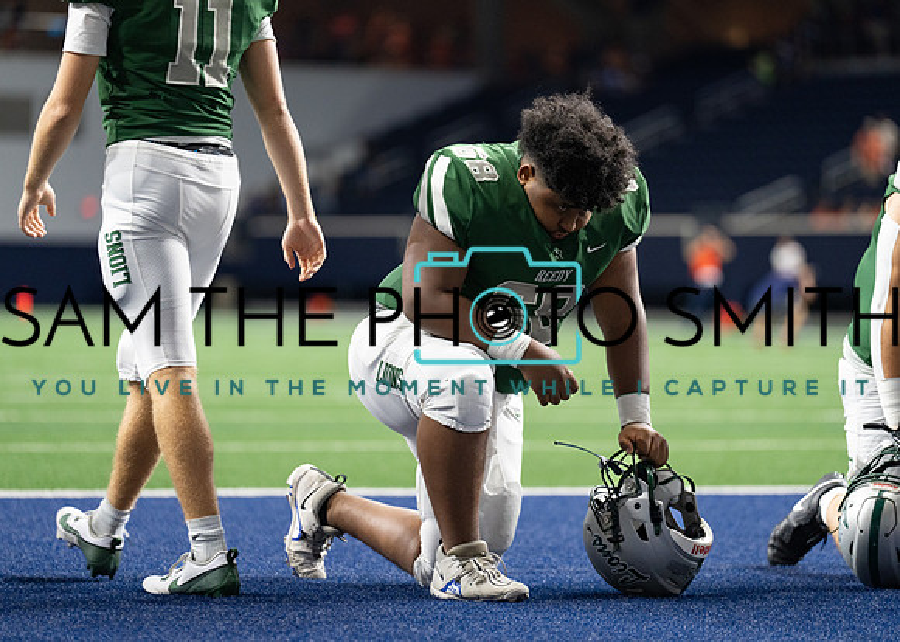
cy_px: 321
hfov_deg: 10.2
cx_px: 450
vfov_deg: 7.3
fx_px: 5051
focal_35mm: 198
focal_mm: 182
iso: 2000
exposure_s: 1/400
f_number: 2.8
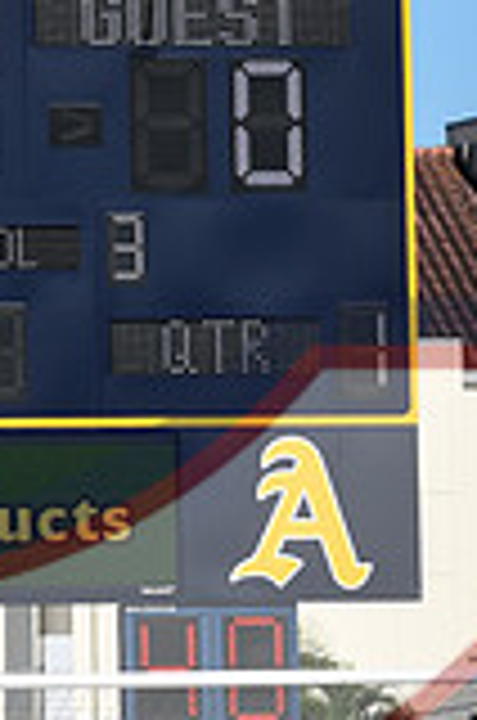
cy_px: 115
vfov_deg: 3.4
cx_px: -202
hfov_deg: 2.3
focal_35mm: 600
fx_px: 11976
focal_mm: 110
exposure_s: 1/200
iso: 100
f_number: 14
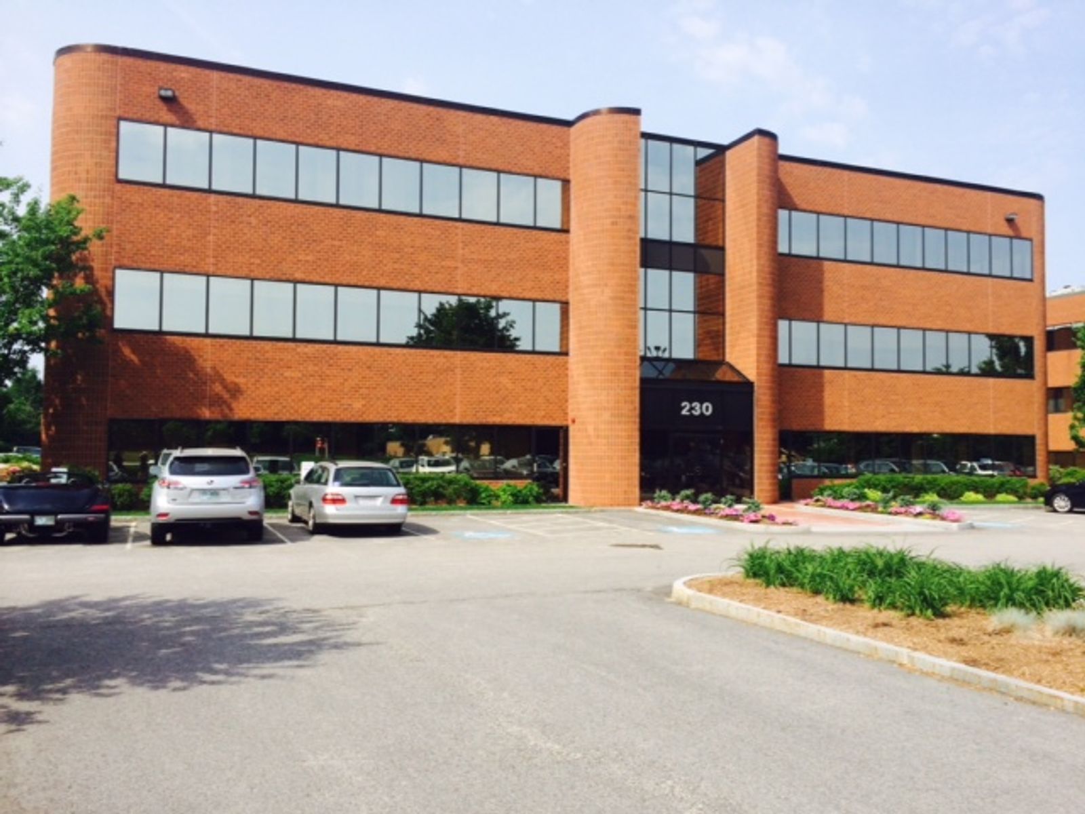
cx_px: 542
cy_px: 407
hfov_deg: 60.0
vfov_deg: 46.8
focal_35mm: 30
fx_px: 940
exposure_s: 1/1866
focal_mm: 4.12
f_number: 2.2
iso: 40
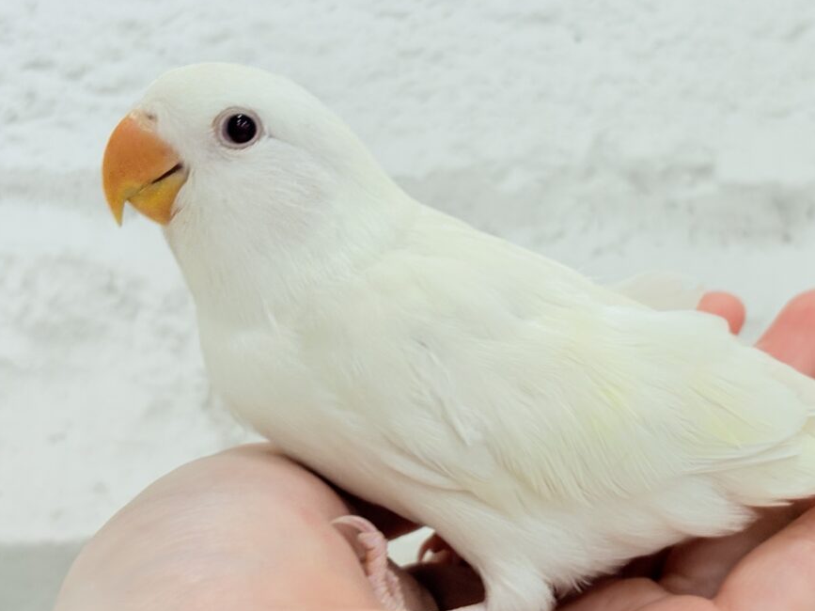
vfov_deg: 20.4
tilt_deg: -1.2
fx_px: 1695
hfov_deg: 26.9
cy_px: 306
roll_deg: -2.1
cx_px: 539
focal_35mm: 72
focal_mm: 5.96
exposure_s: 1/100
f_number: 1.6
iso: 64
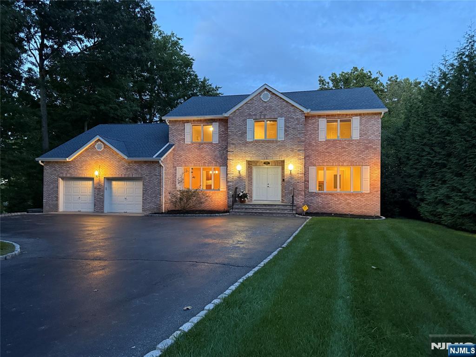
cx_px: 238
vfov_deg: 56.8
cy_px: 178
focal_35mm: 24
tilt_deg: +0.7
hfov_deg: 71.6
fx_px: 330
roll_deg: -0.7
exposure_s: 1/40
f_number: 1.78
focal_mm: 6.76
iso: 800
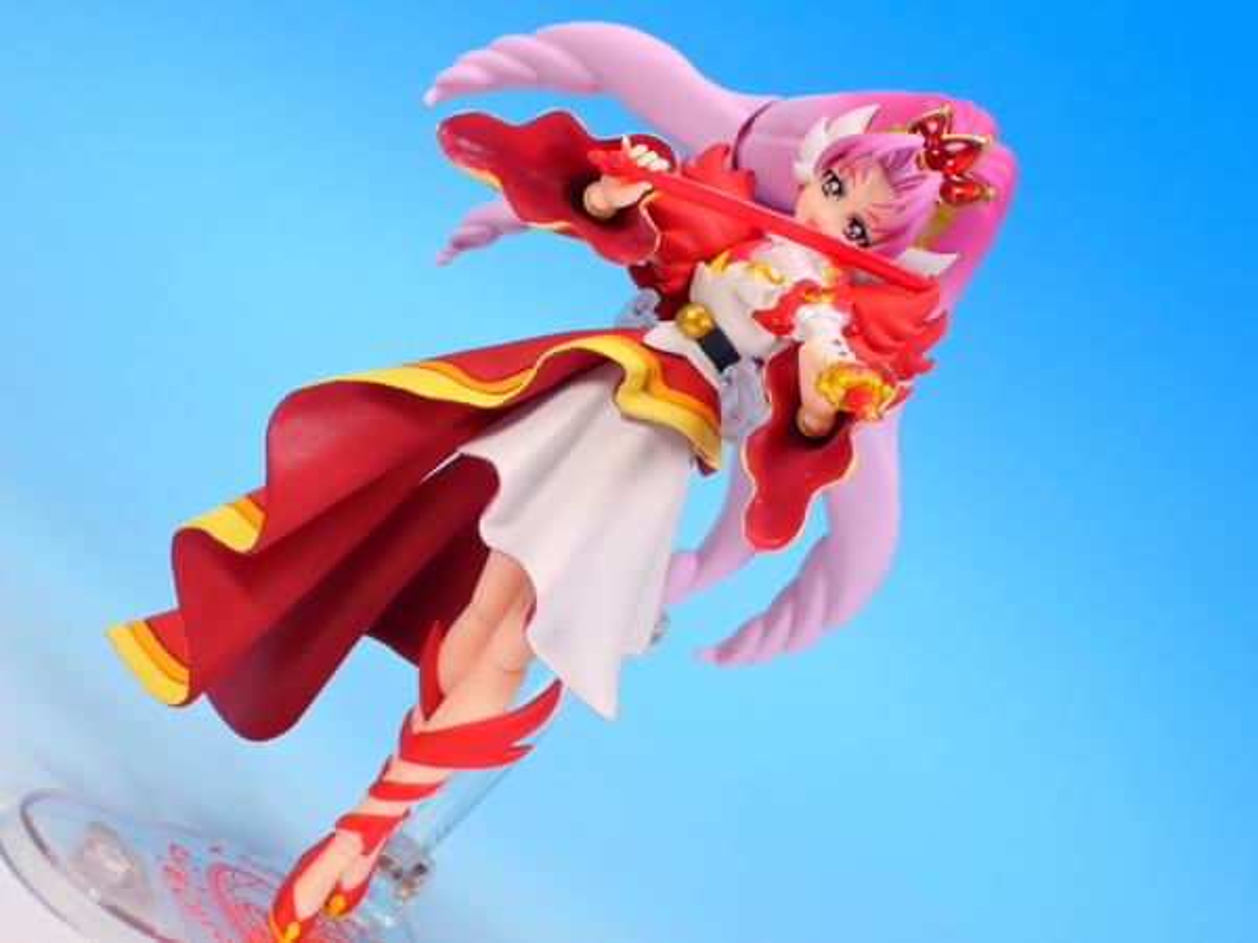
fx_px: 3089
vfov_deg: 17.4
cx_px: 629
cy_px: 472
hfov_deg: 23.0
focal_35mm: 85
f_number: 5.6
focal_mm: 18.2
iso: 80
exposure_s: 1/2
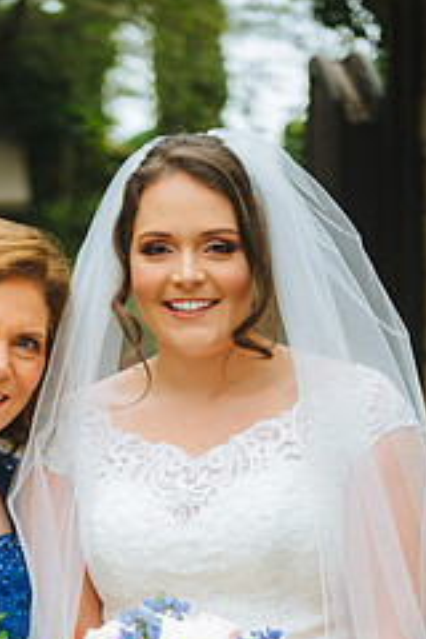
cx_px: 116
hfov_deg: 10.5
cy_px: 596
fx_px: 2325
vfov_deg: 15.4
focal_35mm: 131
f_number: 2.8
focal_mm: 70
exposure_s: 1/160
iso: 125
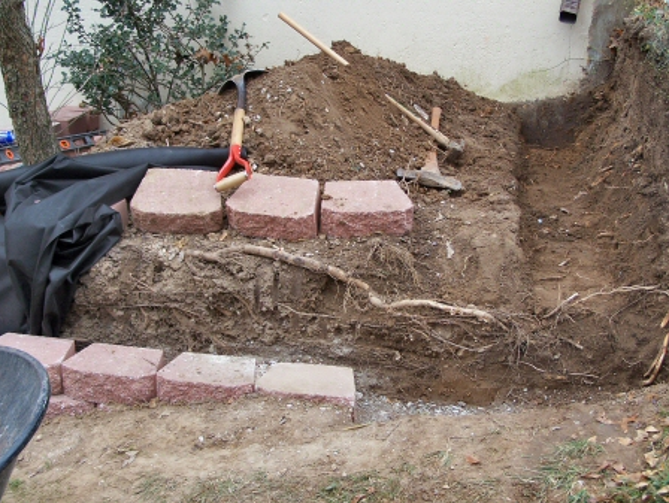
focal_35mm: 48
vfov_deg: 30.3
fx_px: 929
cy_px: 233
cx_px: 345
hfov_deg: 39.6
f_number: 2.9
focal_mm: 7.1
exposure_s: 1/100
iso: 80
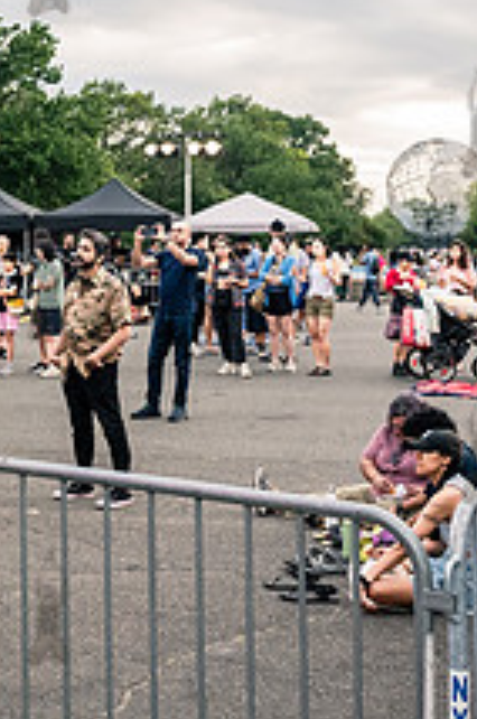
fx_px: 1336
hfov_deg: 19.9
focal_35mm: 67
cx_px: 47
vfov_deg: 30.0
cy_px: 281
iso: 3200
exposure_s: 1/1000
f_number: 4.5
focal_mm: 24
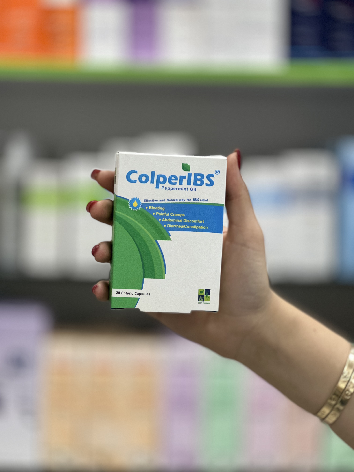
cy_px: 236
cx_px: 177
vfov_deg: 25.3
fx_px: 1050
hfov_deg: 19.1
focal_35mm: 77
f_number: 2.8
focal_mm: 9
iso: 200
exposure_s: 1/100
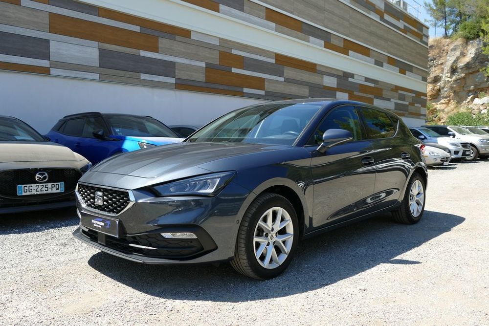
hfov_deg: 61.9
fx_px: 408
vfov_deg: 43.6
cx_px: 244
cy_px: 163
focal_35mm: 30
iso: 125
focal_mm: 10.85
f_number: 3
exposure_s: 1/800
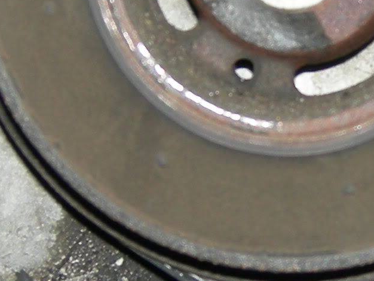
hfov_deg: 13.1
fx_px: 1610
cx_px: 369
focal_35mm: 149
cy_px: 123
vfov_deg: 10.0
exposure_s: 1/60.1
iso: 64
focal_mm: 7.5
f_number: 2.7
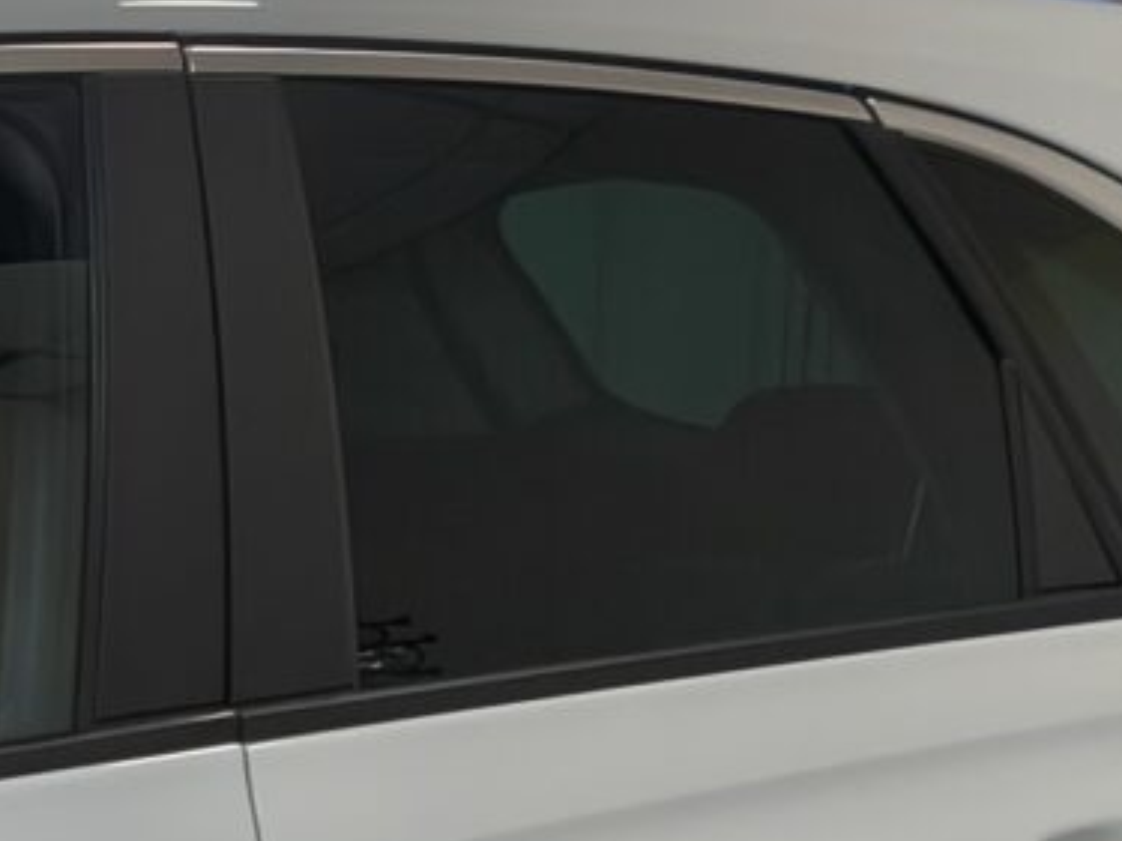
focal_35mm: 157
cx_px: -1155
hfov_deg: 11.3
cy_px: 1221
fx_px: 5087
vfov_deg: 9.2
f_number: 1.7
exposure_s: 1/50
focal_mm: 5.35
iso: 200
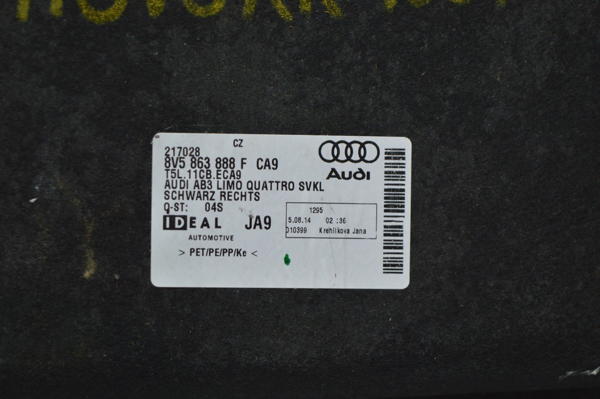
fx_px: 1374
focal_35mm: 82
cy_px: 200
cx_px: 300
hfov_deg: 24.6
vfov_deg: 16.5
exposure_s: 1/40
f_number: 5.6
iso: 400
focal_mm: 55
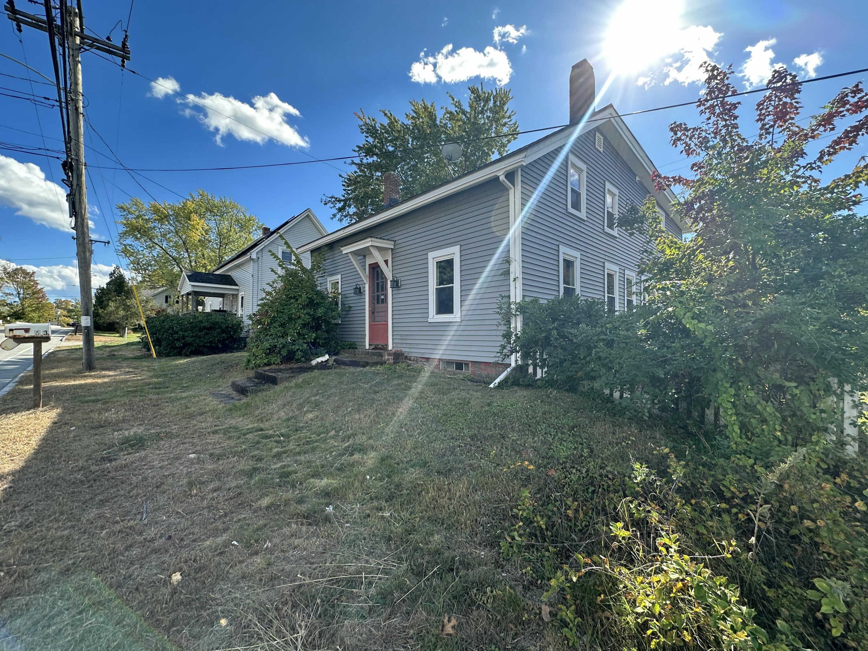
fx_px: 351
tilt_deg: +3.3
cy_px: 326
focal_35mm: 14
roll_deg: -0.6
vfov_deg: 85.7
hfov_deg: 102.1
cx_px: 434
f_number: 2.2
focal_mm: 2.22
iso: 40
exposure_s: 1/543
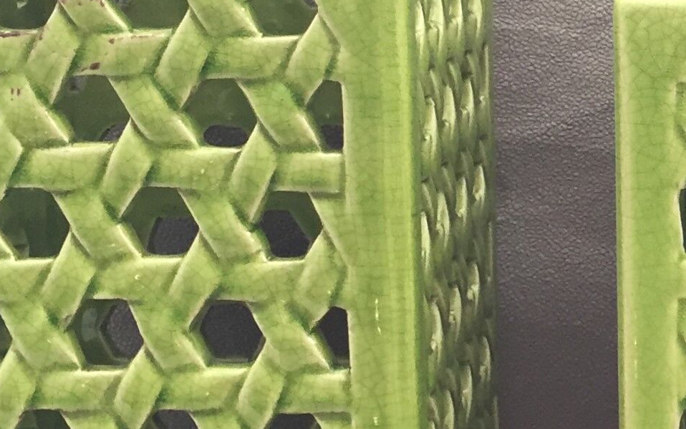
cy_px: 194
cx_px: 854
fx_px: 1907
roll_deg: +0.6
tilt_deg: -8.4
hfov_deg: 19.1
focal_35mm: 102
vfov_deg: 12.8
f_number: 2.2
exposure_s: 1/33
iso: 100
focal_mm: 4.15
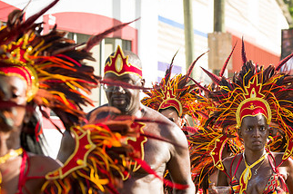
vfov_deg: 8.0
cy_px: 162
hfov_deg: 12.0
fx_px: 1390
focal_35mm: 171
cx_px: 261
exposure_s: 1/200
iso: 100
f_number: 5.6
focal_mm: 95
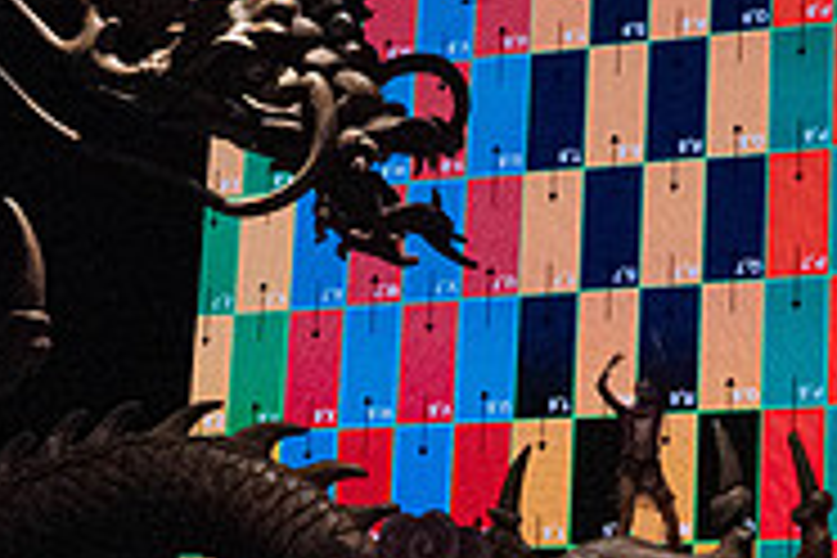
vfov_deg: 12.5
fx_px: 2534
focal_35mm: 109
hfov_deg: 18.7
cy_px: 457
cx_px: 594
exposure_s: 1/400
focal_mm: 35
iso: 25600
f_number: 9
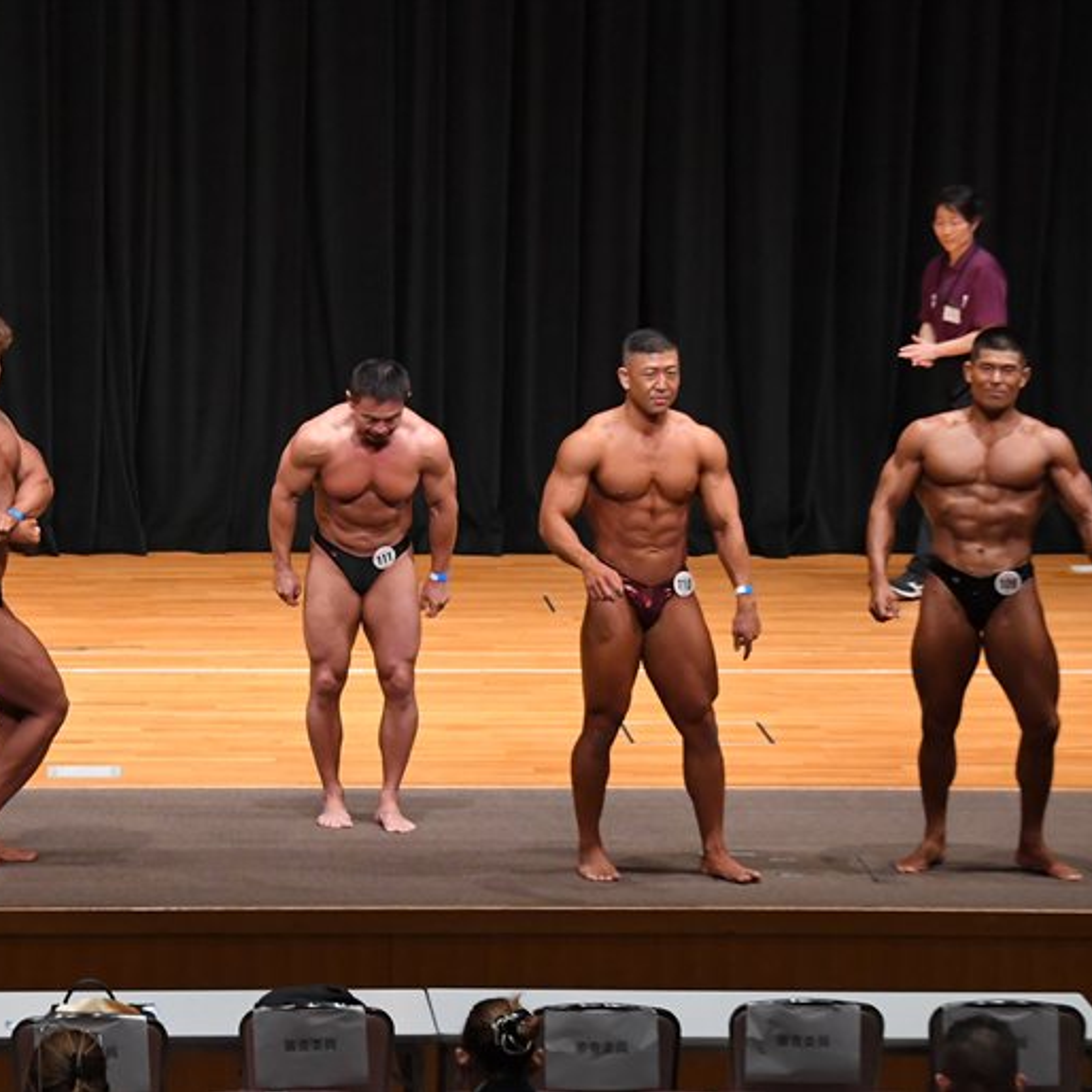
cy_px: 546
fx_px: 5354
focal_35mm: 150
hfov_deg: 11.6
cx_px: 318
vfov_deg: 11.6
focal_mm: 78
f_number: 5.6
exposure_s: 1/400
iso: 5000
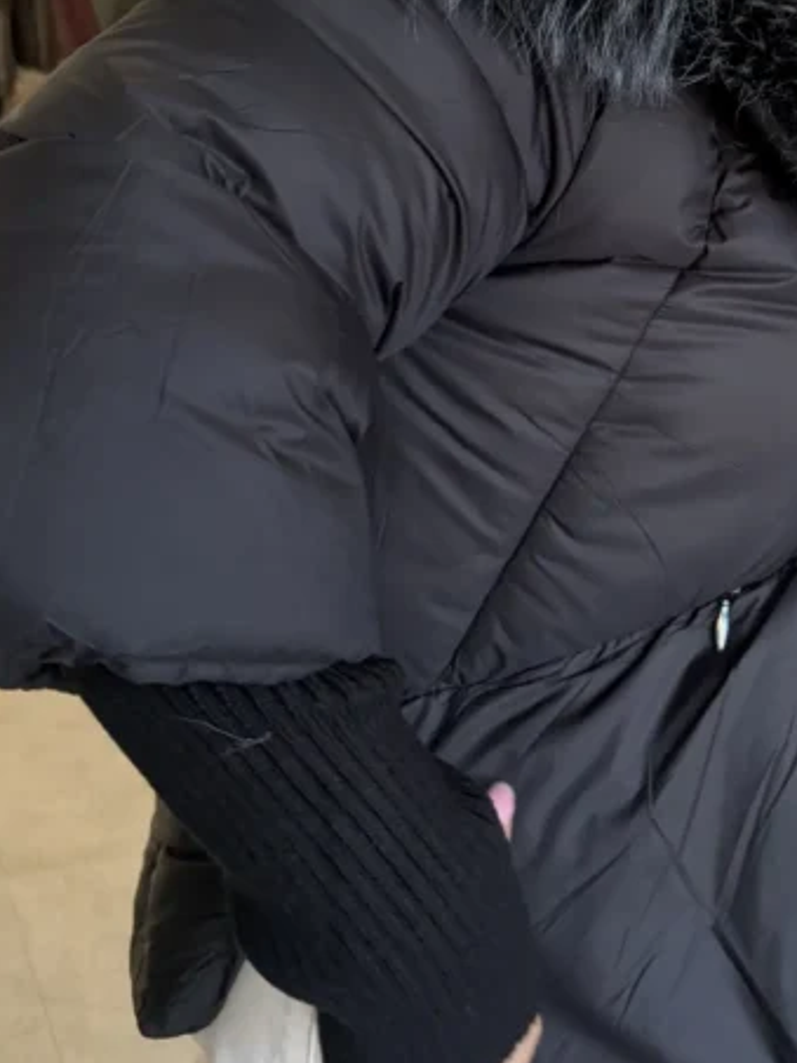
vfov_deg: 39.8
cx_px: 658
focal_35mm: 46
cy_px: 235
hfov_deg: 30.6
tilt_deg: -14.5
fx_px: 1412
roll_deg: -4.3
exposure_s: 1/122
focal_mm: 5.96
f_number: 1.6
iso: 125
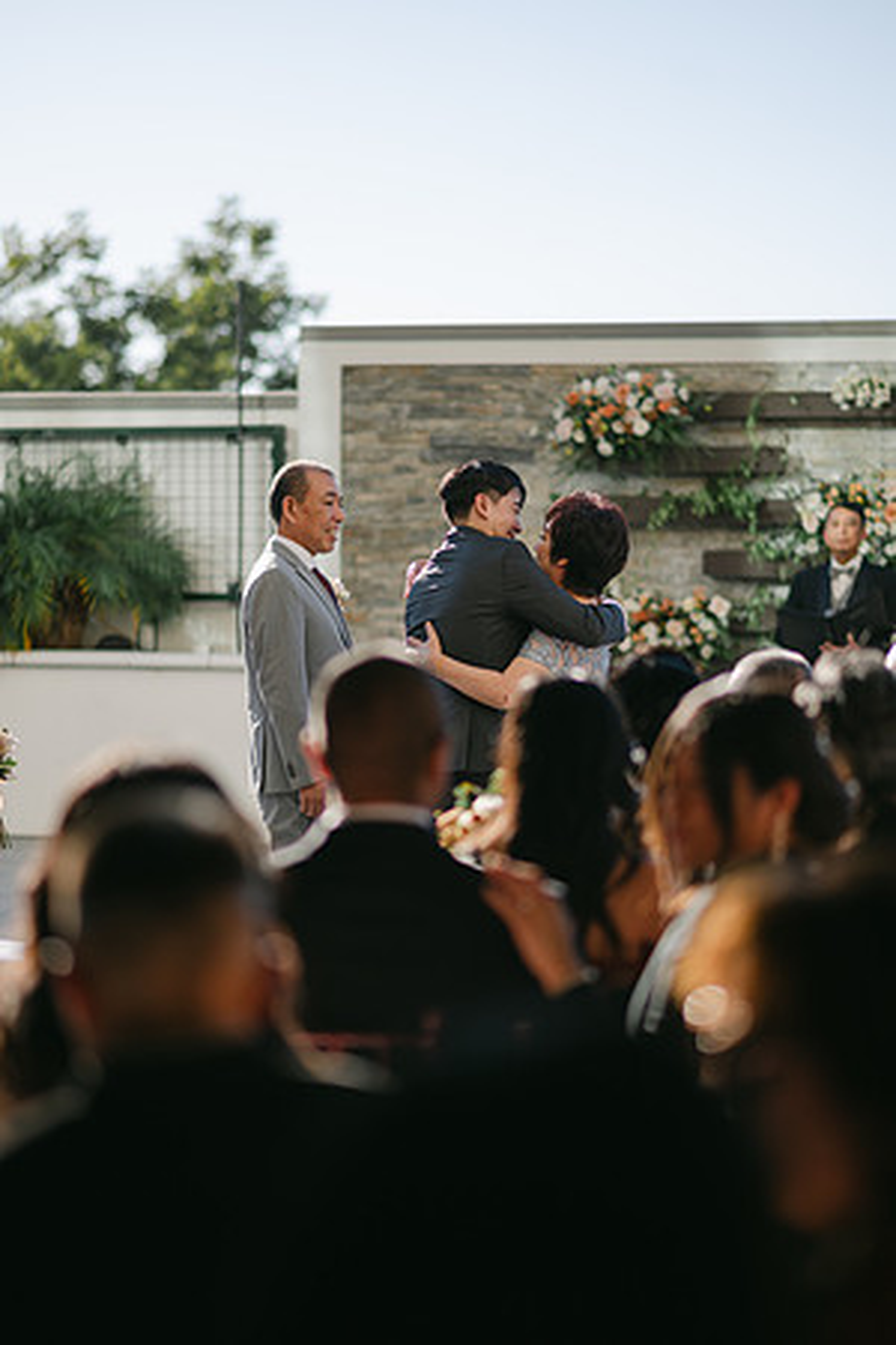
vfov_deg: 23.9
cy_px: 672
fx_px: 3173
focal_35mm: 85
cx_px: 448
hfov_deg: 16.1
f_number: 1.8
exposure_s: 1/1600
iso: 64
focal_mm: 85
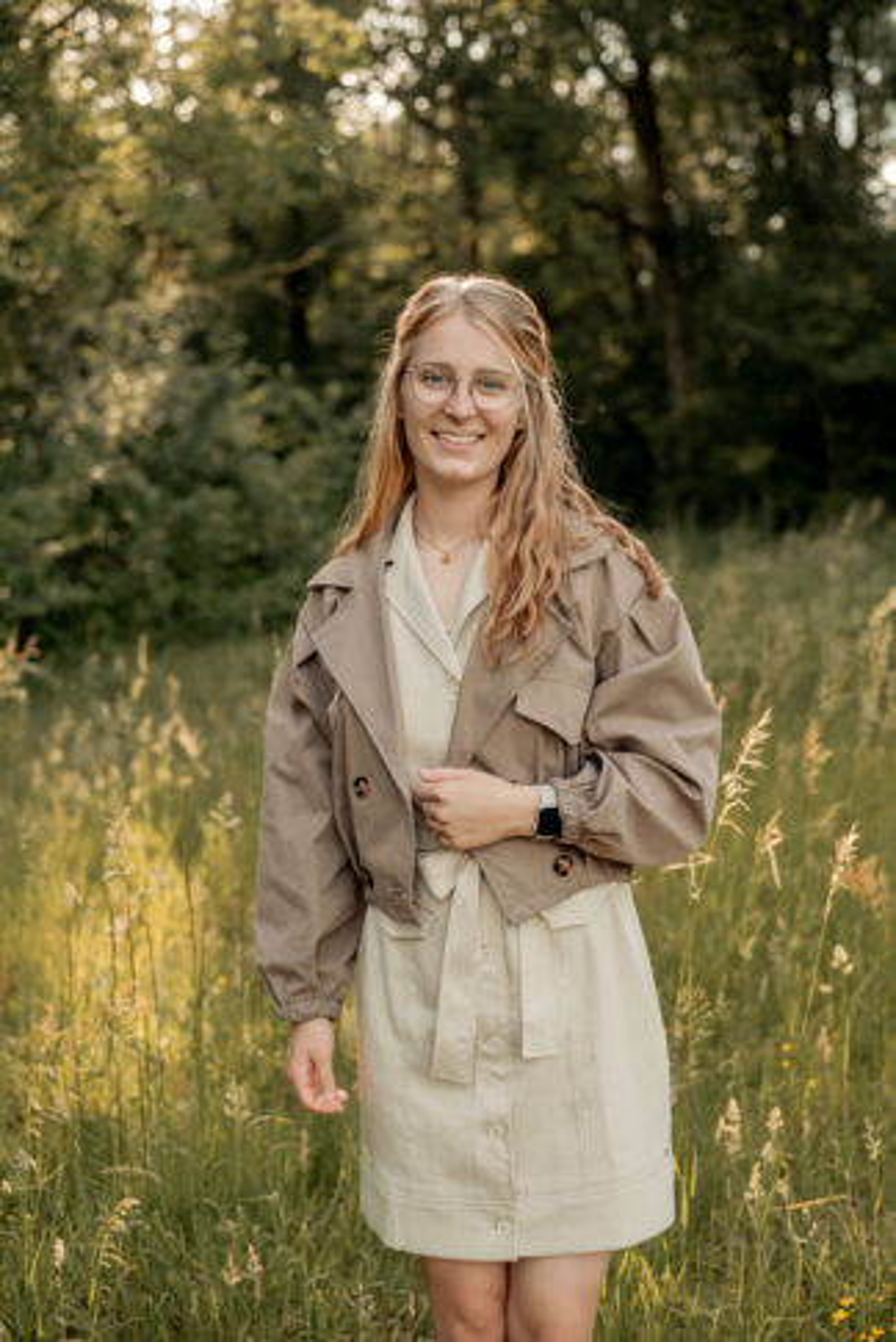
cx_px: 448
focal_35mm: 50
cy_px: 671
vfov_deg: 39.6
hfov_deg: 27.0
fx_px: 1864
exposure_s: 1/800
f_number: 2.5
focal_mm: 50
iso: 200
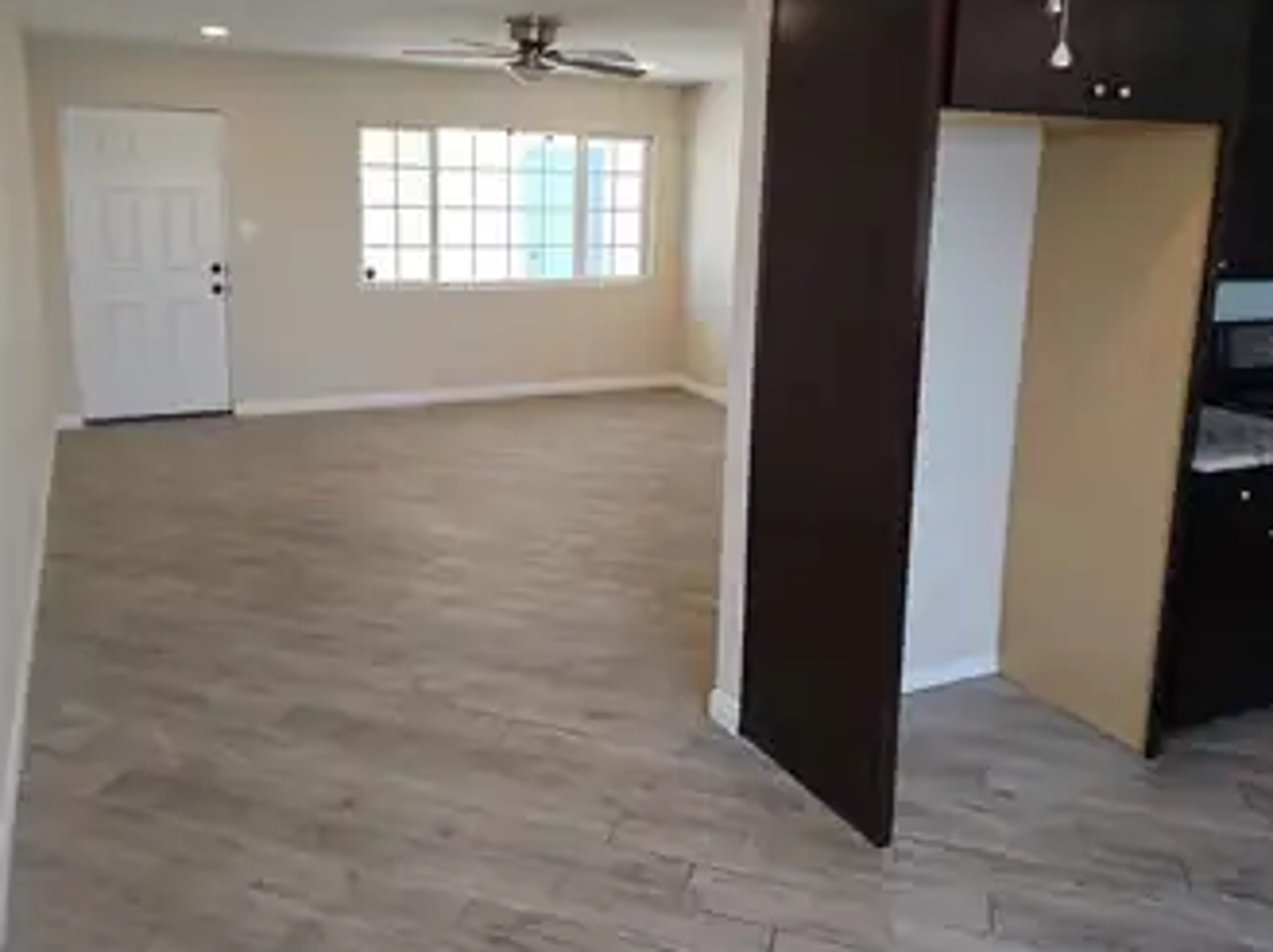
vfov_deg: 49.3
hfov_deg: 63.5
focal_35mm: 28
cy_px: 375
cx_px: 604
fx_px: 1029
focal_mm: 6.3
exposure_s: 1/60
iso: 50
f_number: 1.7
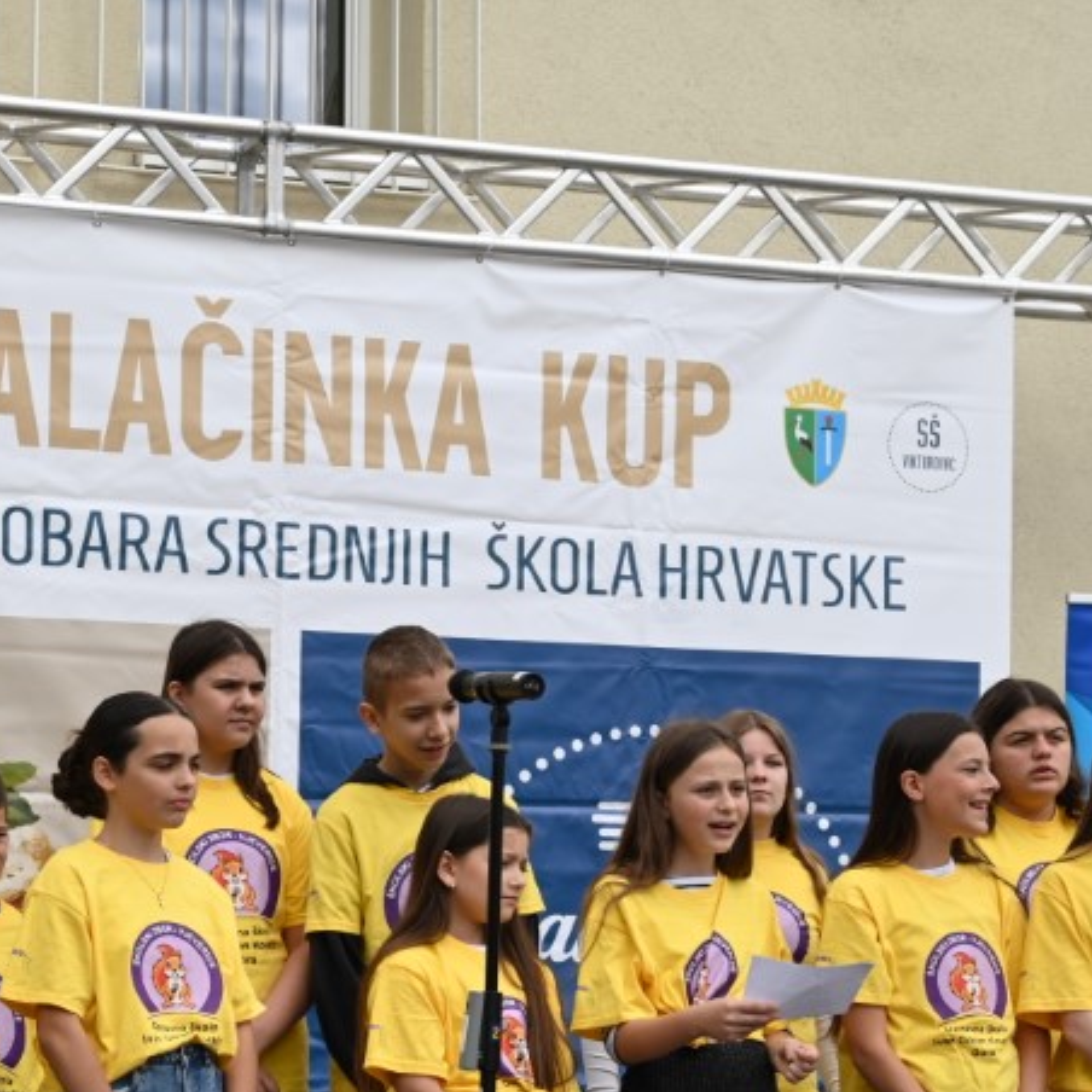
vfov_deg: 18.5
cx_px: 319
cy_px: 923
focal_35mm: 93
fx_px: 3319
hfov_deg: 18.6
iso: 100
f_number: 7.1
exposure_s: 1/200
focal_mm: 43
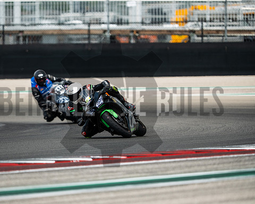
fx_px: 3592
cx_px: 112
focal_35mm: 476
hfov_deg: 4.1
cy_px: 102
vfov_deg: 3.3
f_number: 2.8
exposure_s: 1/1600
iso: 320
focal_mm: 280
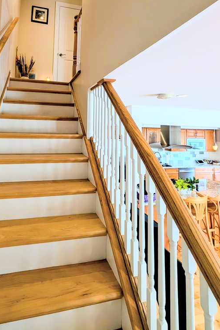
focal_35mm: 18
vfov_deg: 87.2
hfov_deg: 66.1
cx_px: 79
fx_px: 165
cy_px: 114
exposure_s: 1/120
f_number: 1.7
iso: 78
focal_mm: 2.02
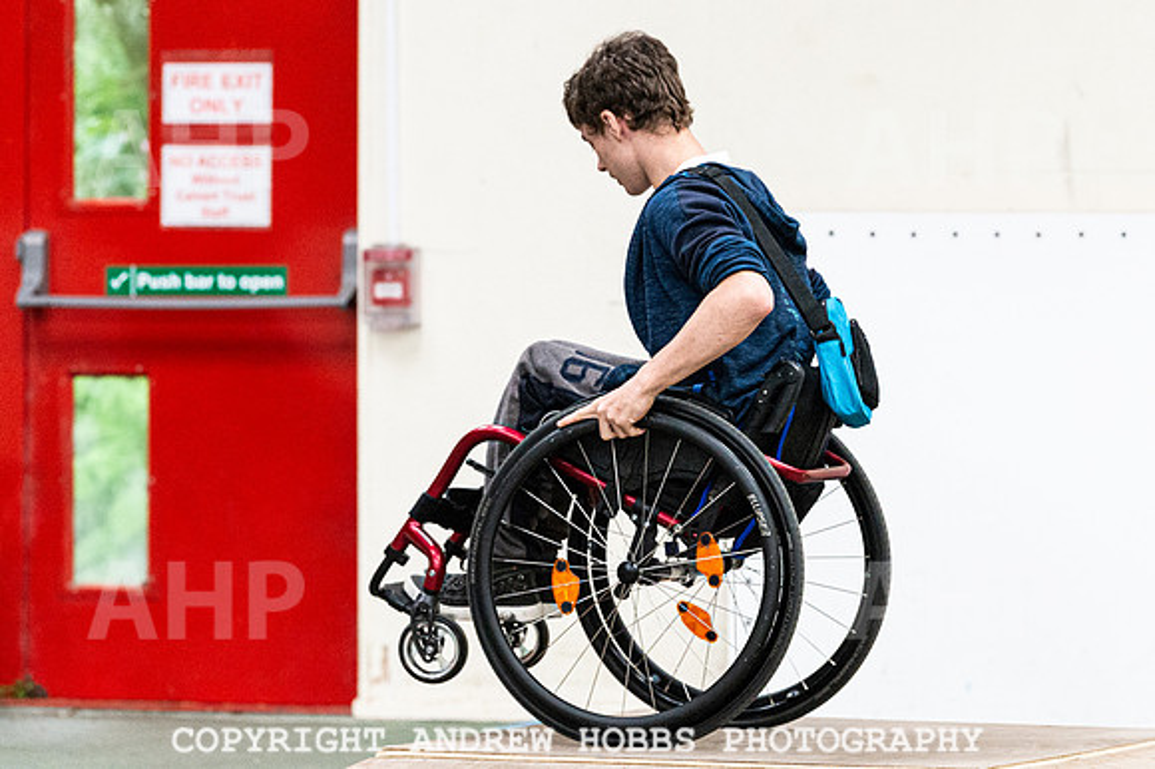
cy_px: 323
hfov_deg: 10.0
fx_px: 6568
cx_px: 670
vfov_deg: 6.7
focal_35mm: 205
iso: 6400
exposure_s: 1/800
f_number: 4.5
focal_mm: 170
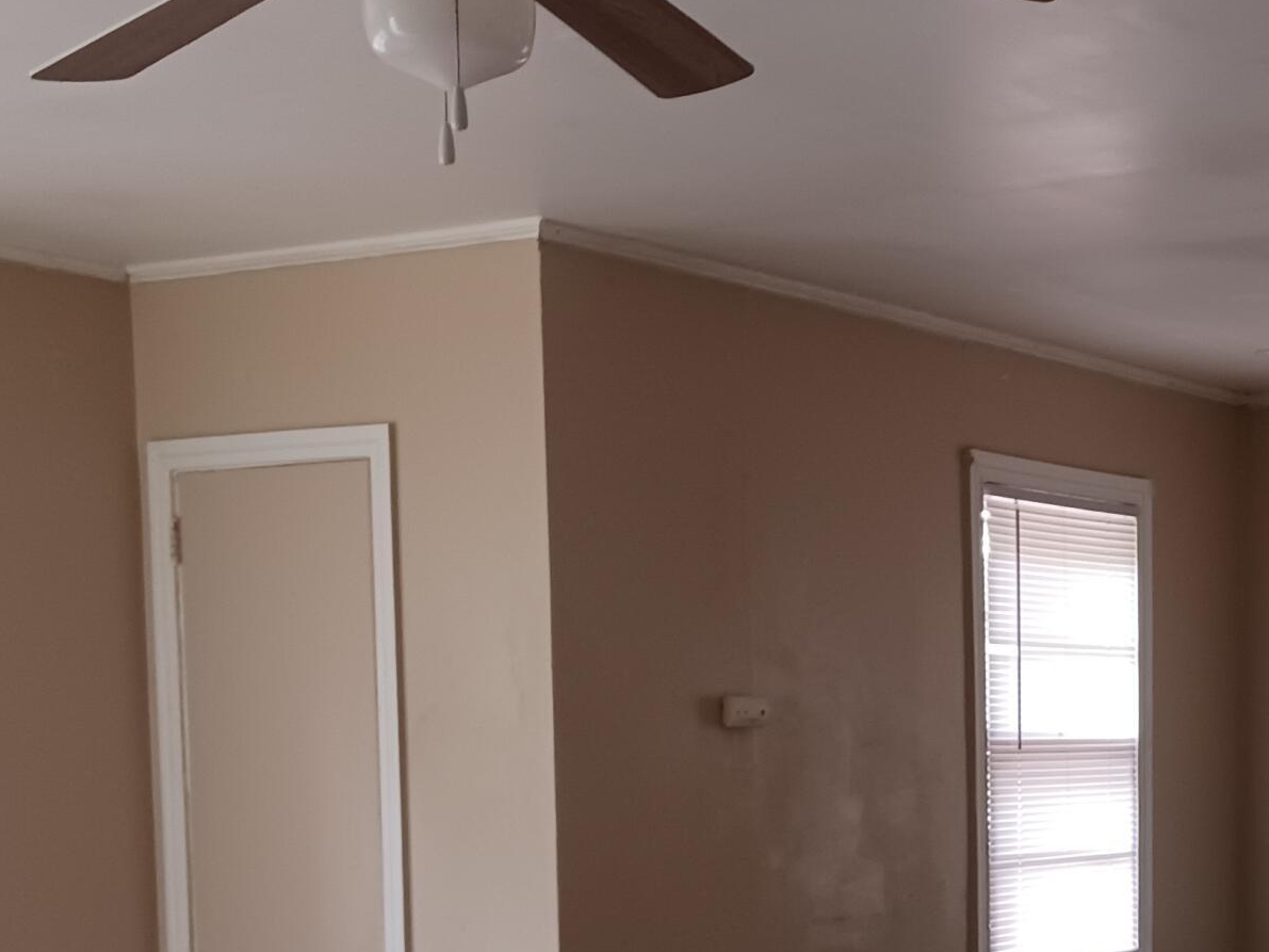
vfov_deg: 20.9
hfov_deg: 27.2
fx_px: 2493
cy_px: 964
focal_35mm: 68
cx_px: 1222
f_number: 1.8
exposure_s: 1/25
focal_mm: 4
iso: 250
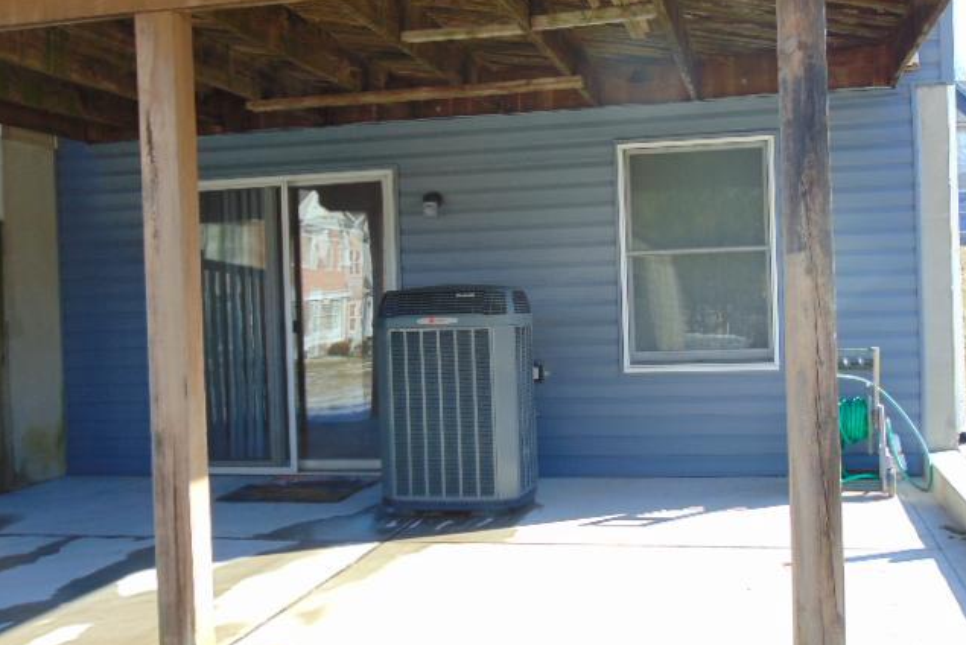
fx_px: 1181
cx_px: 484
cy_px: 335
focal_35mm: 44
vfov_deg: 30.5
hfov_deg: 44.5
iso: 80
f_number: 3.3
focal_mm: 7.6
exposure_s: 1/250
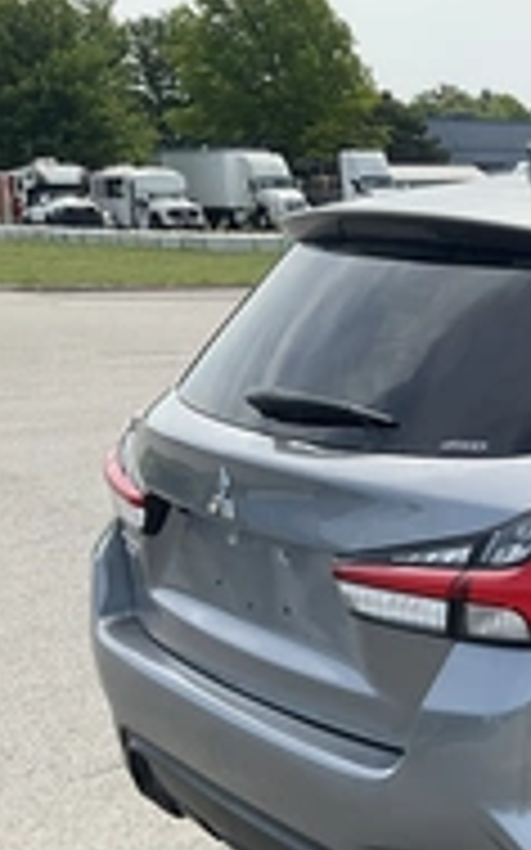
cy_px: 607
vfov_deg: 31.1
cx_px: 896
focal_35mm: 65
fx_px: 1506
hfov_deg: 17.1
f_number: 1.8
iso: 25
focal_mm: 3
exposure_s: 1/912
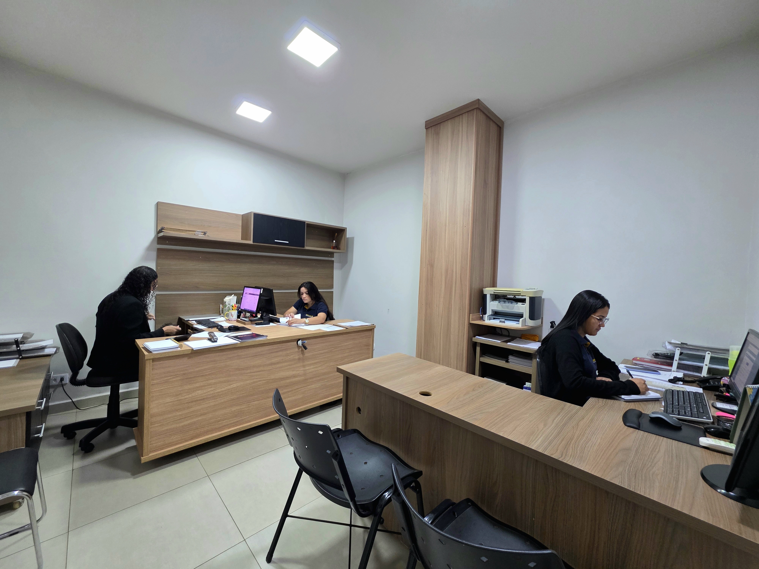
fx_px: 285
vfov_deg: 89.9
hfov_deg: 106.2
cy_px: 284
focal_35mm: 13
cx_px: 380
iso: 250
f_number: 1.9
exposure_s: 1/60.2
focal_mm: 2.2
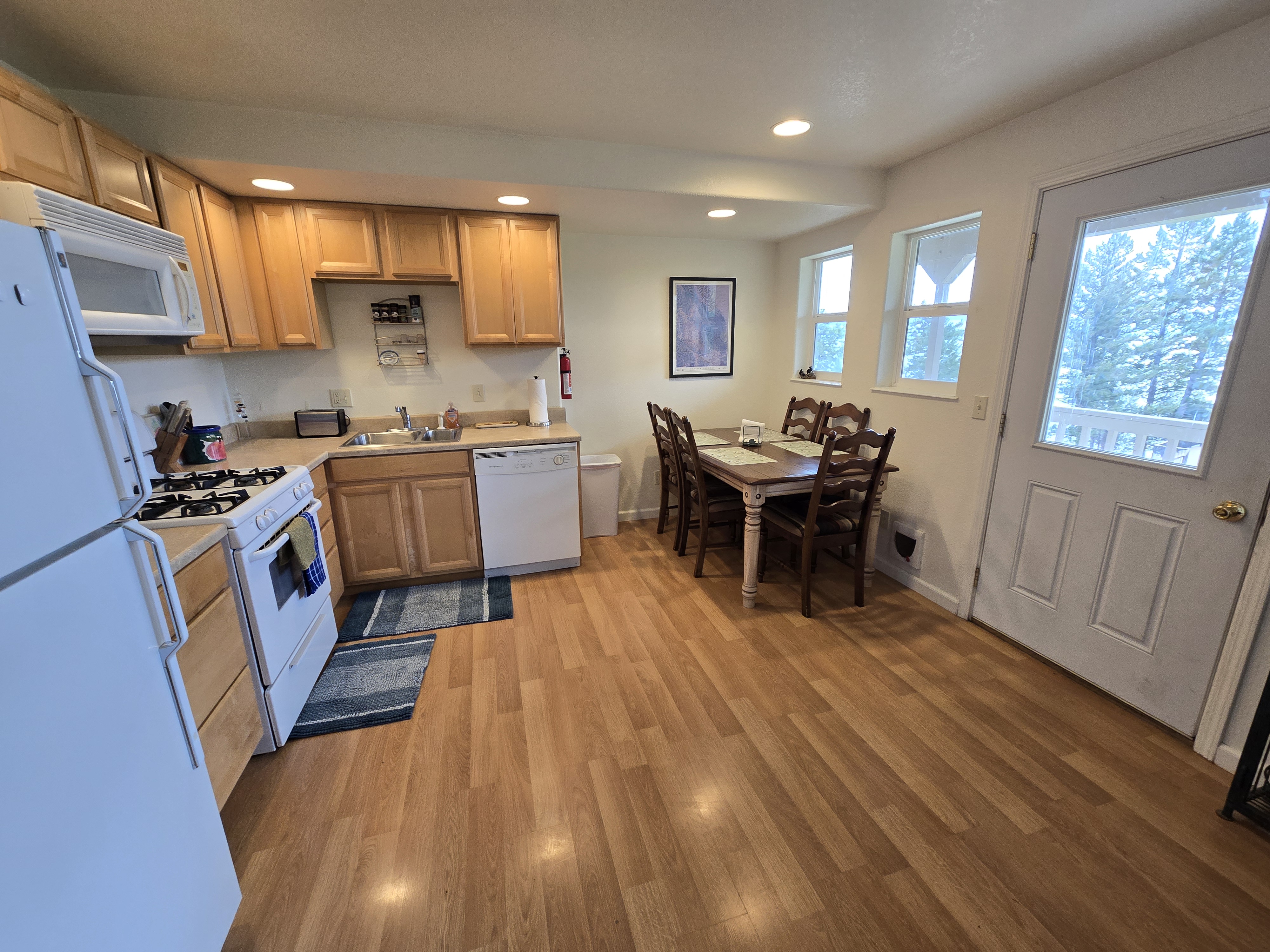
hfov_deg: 106.2
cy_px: 476
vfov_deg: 89.9
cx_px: 635
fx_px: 477
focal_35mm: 13
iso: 80
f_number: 2.2
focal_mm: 2.2
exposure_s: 1/60
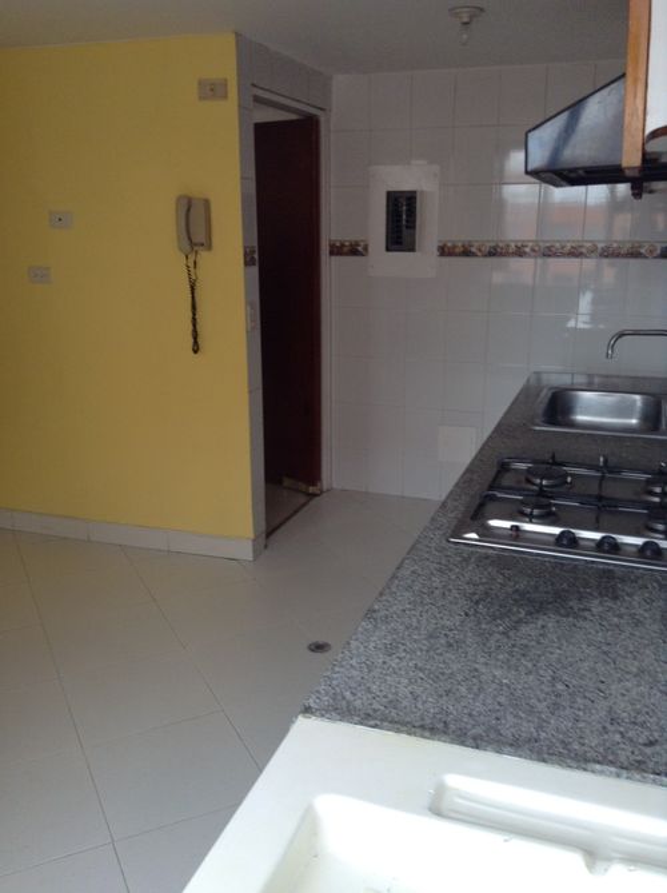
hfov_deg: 42.9
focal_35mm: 33
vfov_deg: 55.4
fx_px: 850
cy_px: 446
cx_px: 334
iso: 50
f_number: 2.4
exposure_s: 1/120
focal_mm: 3.3
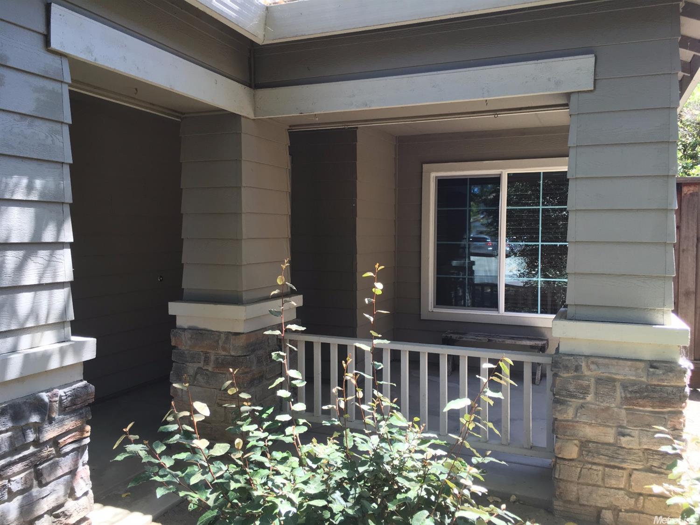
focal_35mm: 29
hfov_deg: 61.7
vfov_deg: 48.2
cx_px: 350
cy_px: 262
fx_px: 586
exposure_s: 1/120
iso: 40
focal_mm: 4.15
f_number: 2.2
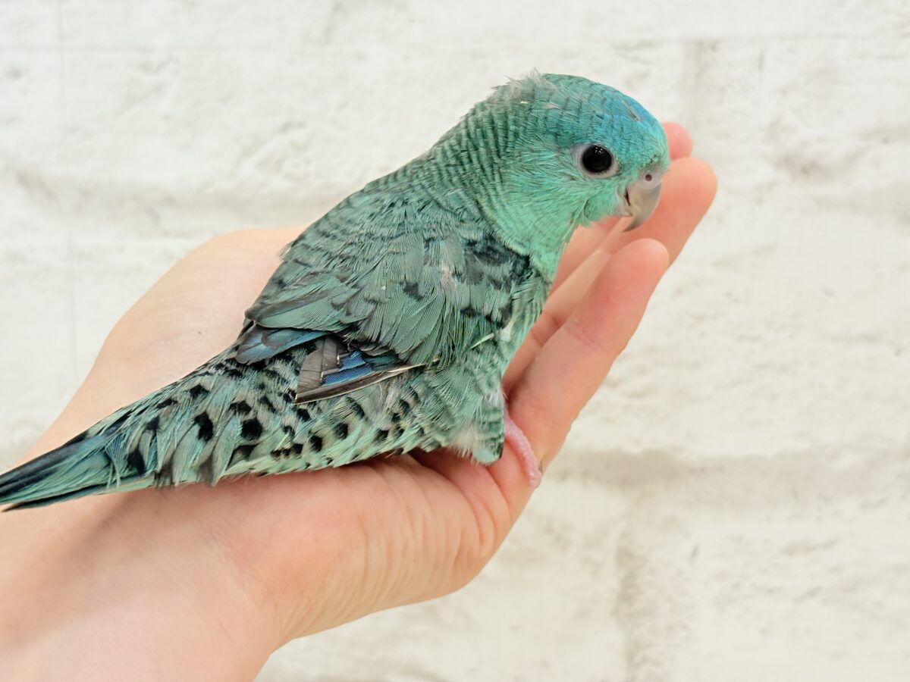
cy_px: 341
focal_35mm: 52
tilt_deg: -5.7
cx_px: 455
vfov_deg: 28.0
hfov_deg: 36.8
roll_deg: +0.5
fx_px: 1367
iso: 100
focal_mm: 5.96
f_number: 1.6
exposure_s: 1/100
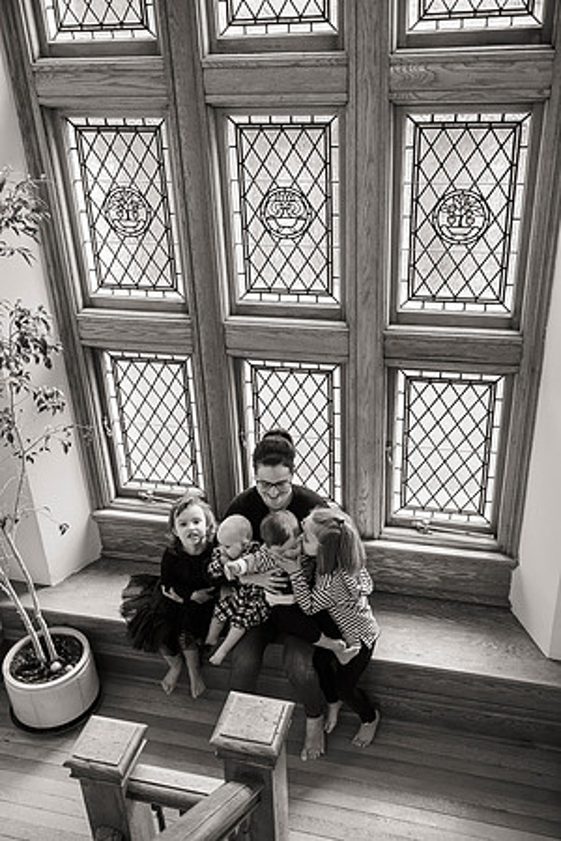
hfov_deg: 38.9
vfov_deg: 55.8
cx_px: 280
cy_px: 420
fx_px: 795
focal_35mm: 34
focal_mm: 34
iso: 2000
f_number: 3.5
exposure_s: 1/80
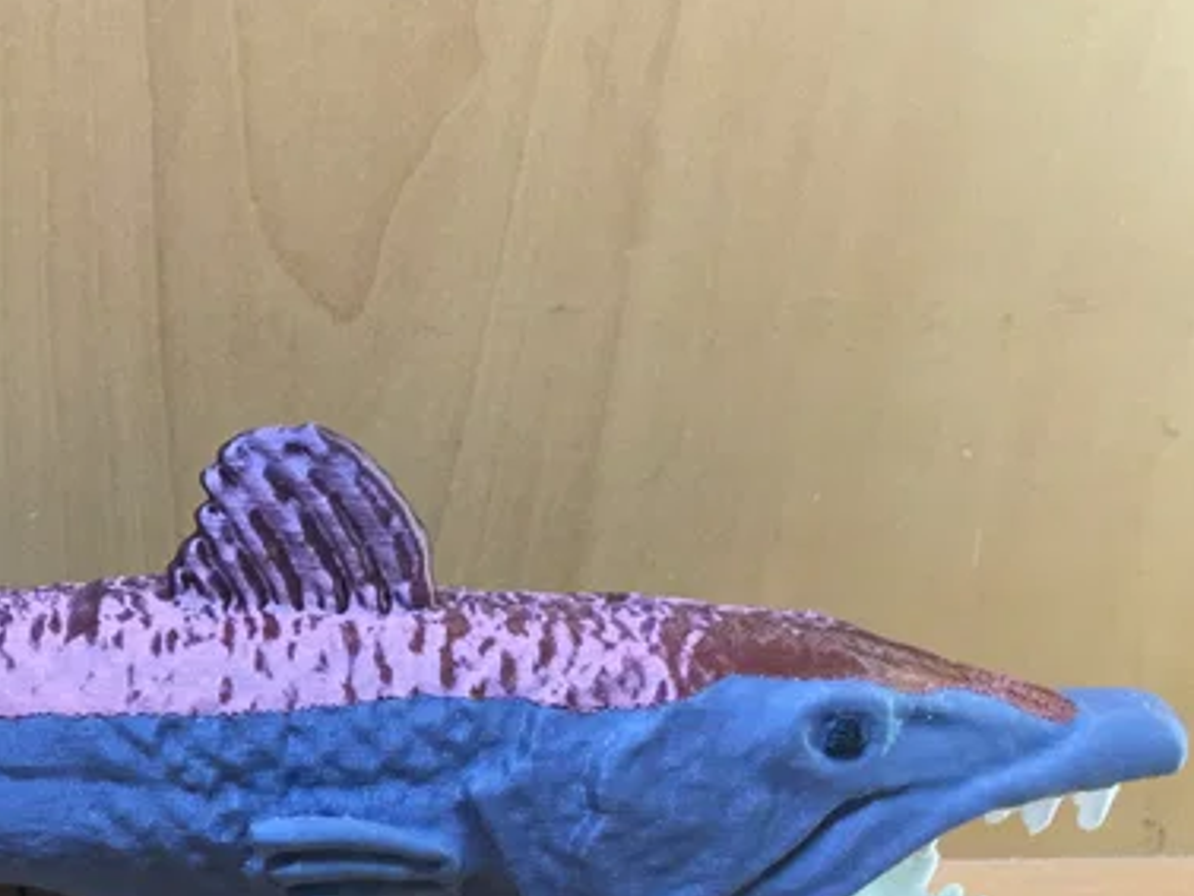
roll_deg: -1.7
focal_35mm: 64
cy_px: 860
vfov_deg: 22.2
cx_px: -40
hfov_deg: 28.2
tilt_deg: -27.2
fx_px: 2208
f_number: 2.2
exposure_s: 1/15
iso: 125
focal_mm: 4.15
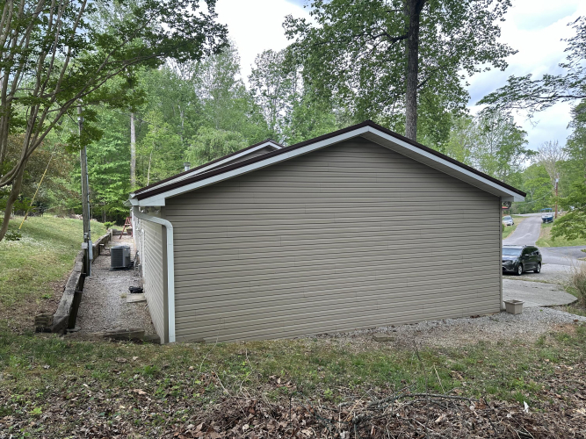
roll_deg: +0.6
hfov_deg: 71.6
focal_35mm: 24
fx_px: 406
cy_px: 220
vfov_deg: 56.8
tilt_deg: -2.0
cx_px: 293
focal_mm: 6.86
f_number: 1.78
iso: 80
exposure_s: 1/180
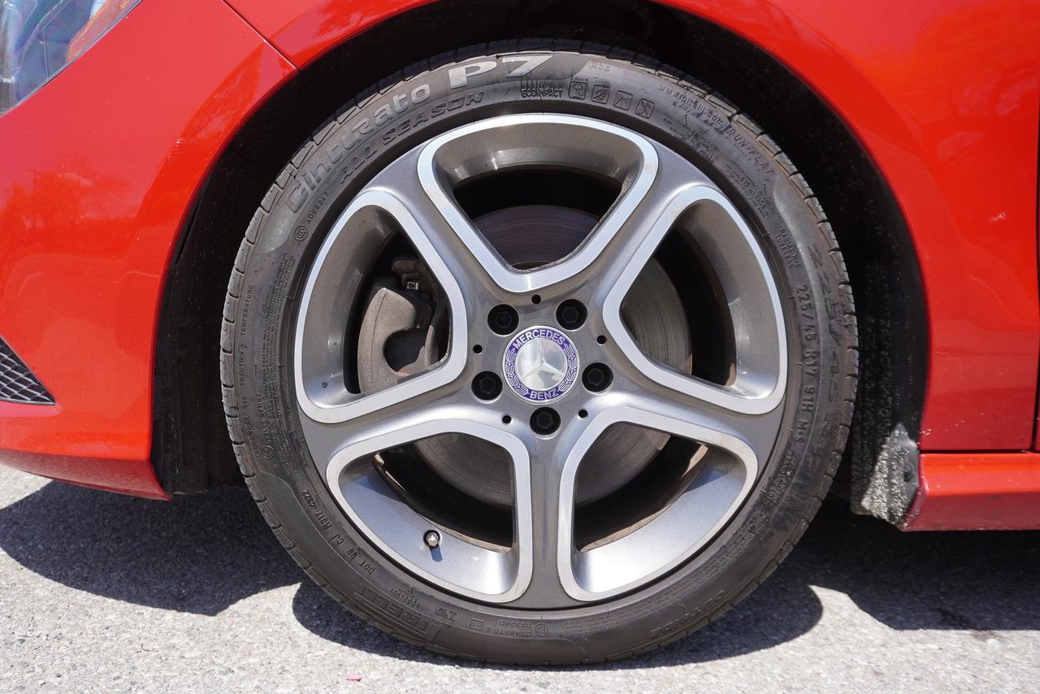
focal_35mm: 28
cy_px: 347
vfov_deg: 45.7
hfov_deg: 64.5
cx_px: 520
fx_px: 823
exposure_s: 1/250
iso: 100
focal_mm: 19
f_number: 5
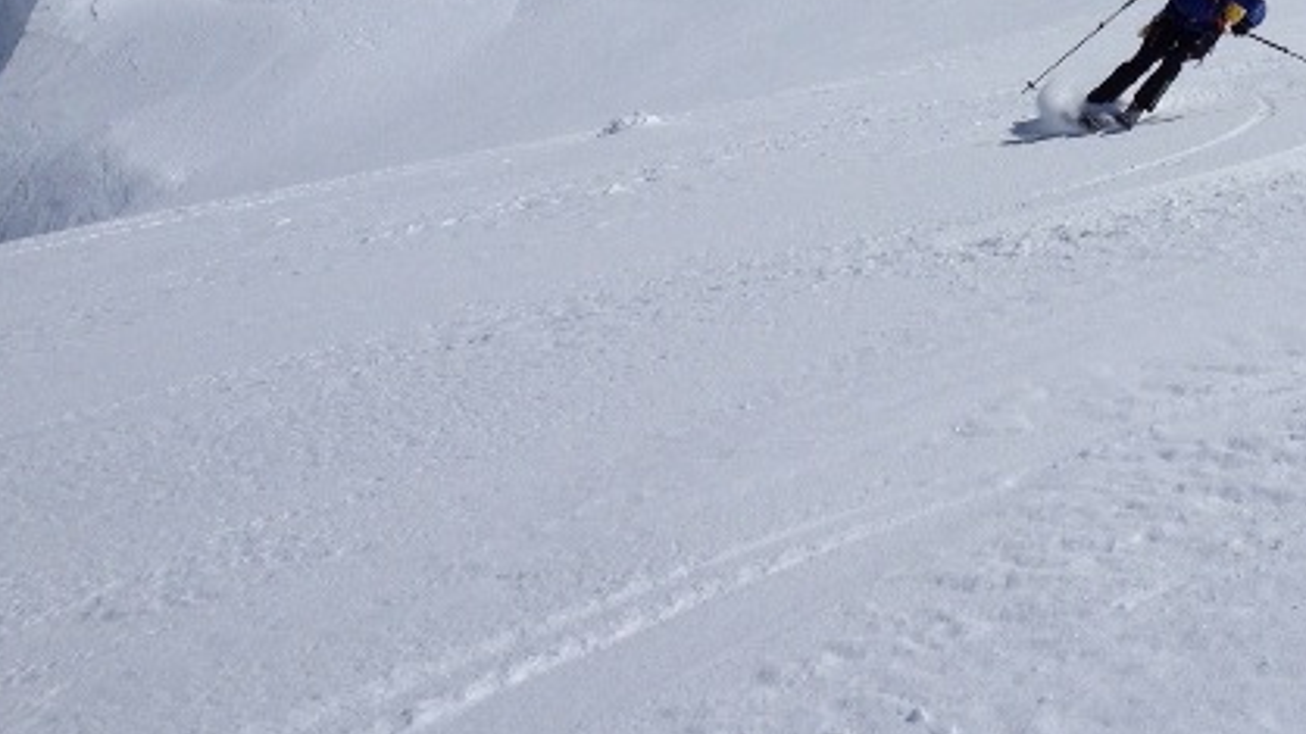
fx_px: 2528
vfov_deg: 16.1
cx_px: 1065
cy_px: -37
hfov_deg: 28.3
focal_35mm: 73
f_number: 2.4
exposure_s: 1/11111
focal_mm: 4.28
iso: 50
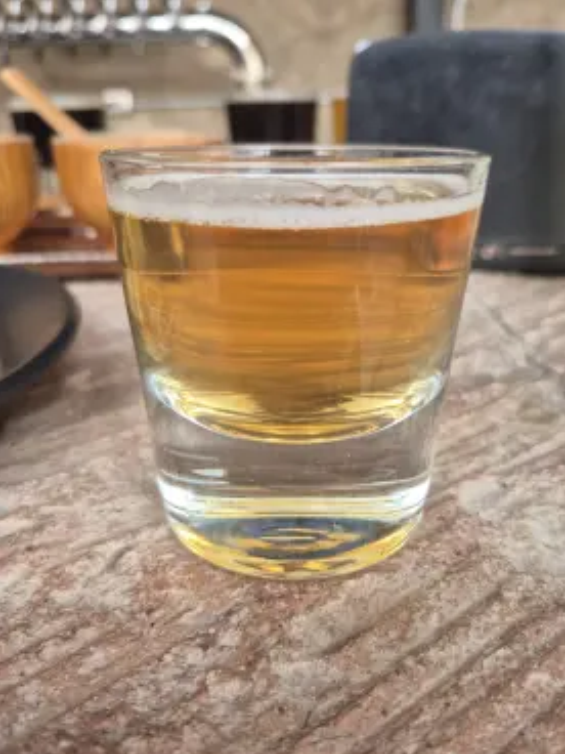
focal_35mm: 25
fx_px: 544
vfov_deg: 69.3
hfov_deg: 54.8
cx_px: 299
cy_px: 408
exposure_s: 1/180
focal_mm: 5.4
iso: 80
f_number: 1.8
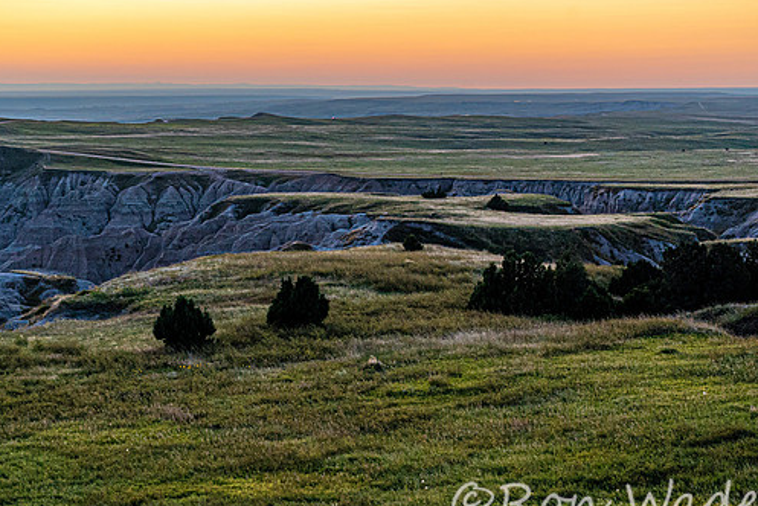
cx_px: 346
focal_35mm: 85
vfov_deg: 16.1
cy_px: 249
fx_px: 1791
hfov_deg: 23.9
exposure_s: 1/80
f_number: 5.6
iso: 1600
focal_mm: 70
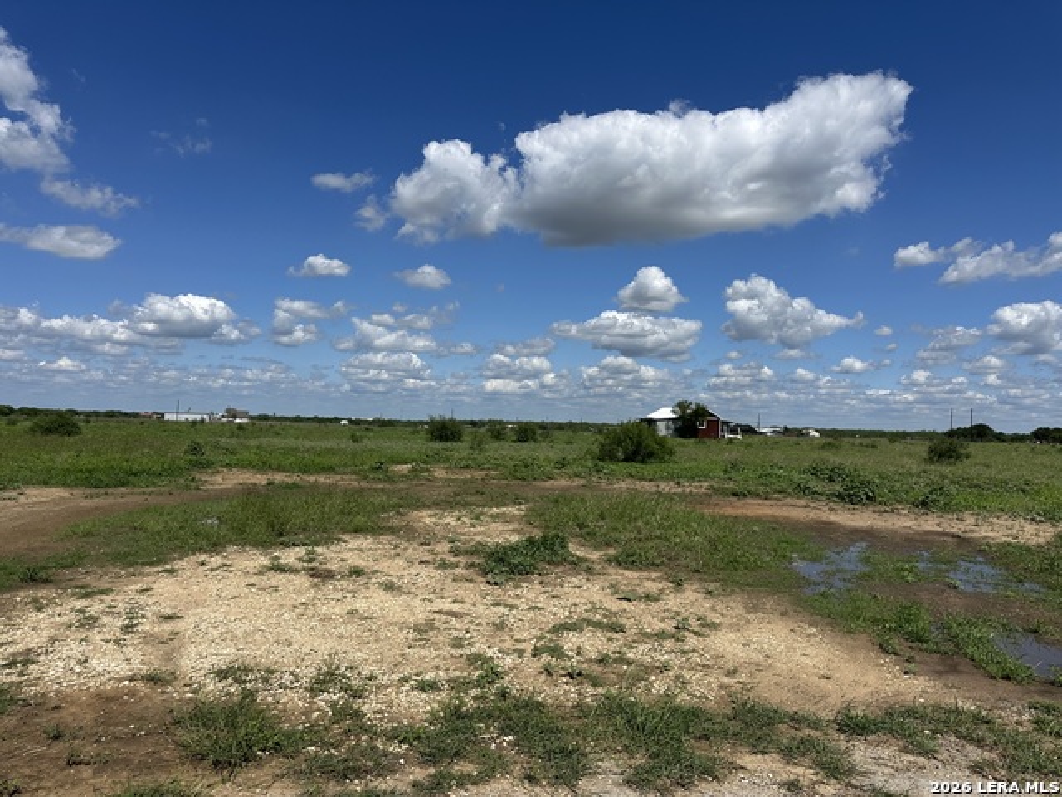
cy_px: 398
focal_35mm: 24
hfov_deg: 71.6
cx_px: 531
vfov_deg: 56.8
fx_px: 736
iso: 80
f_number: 1.78
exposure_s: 1/9709
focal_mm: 6.86
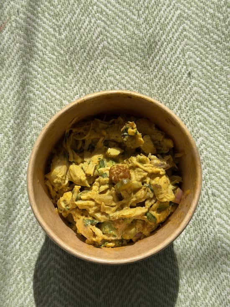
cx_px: 115
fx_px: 425
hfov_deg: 30.3
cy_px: 154
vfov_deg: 39.7
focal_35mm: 48
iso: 64
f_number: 1.78
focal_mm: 6.76
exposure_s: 1/3704
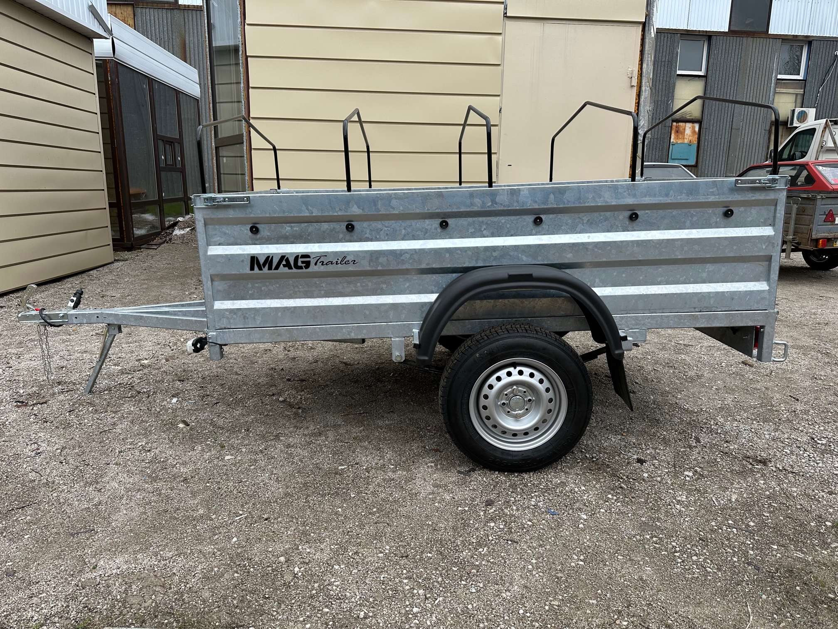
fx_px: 581
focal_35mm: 24
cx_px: 419
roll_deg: -0.4
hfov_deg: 71.6
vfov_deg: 56.8
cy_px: 314
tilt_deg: -13.5
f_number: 1.78
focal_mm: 6.86
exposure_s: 1/594
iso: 80
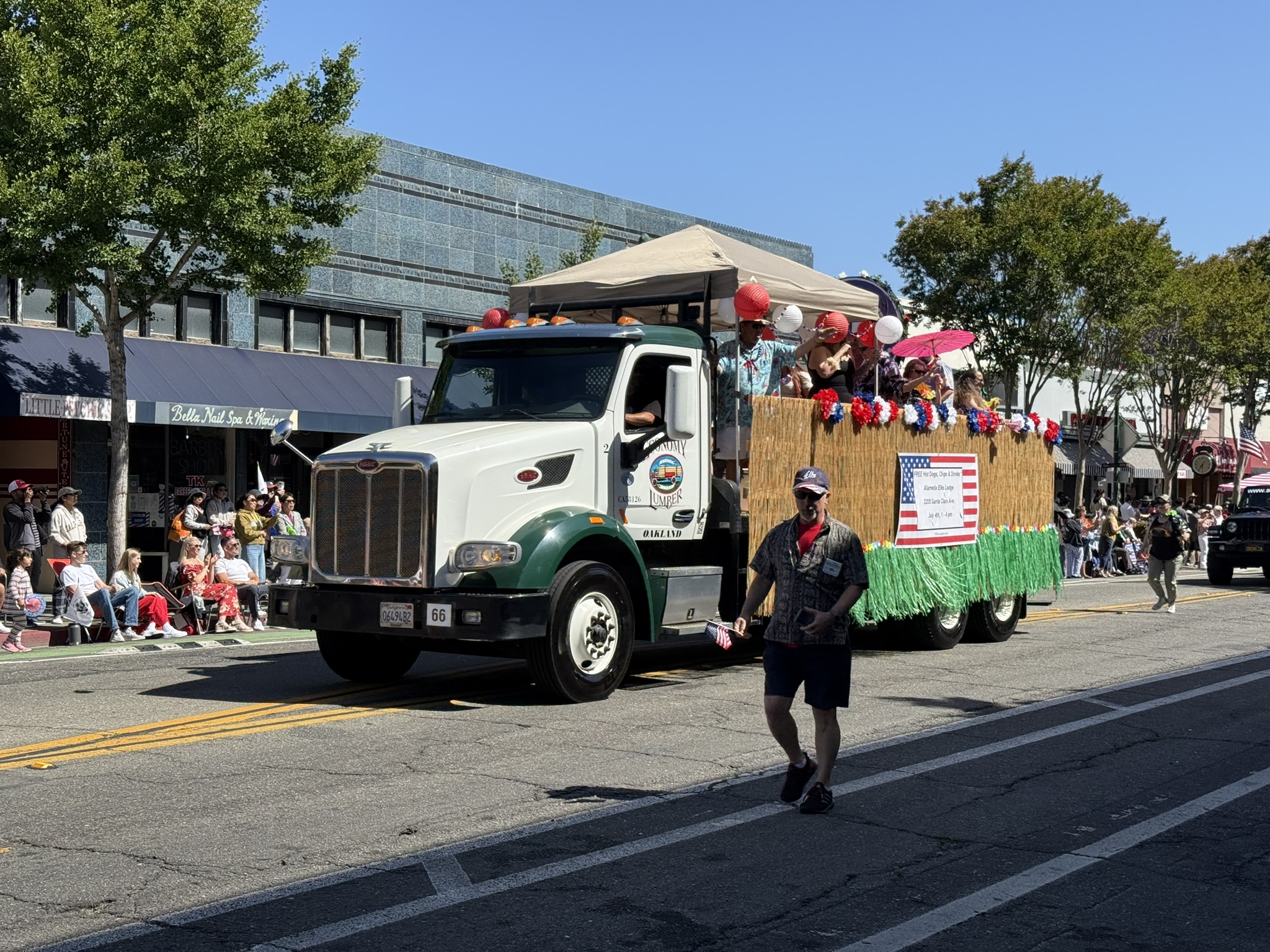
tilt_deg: +0.3
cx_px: 635
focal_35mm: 48
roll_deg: -0.7
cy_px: 476
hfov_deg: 39.7
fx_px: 1761
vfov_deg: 30.3
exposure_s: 1/3704
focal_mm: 6.76
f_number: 1.78
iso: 64
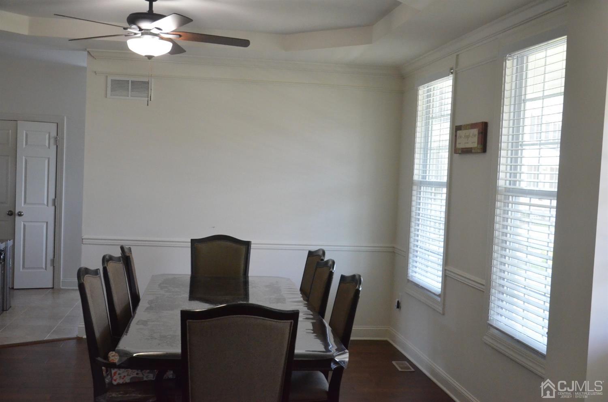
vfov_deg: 34.0
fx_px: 657
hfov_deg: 49.7
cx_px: 304
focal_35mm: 39
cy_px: 201
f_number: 8
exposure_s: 1/200
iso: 4000
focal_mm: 26
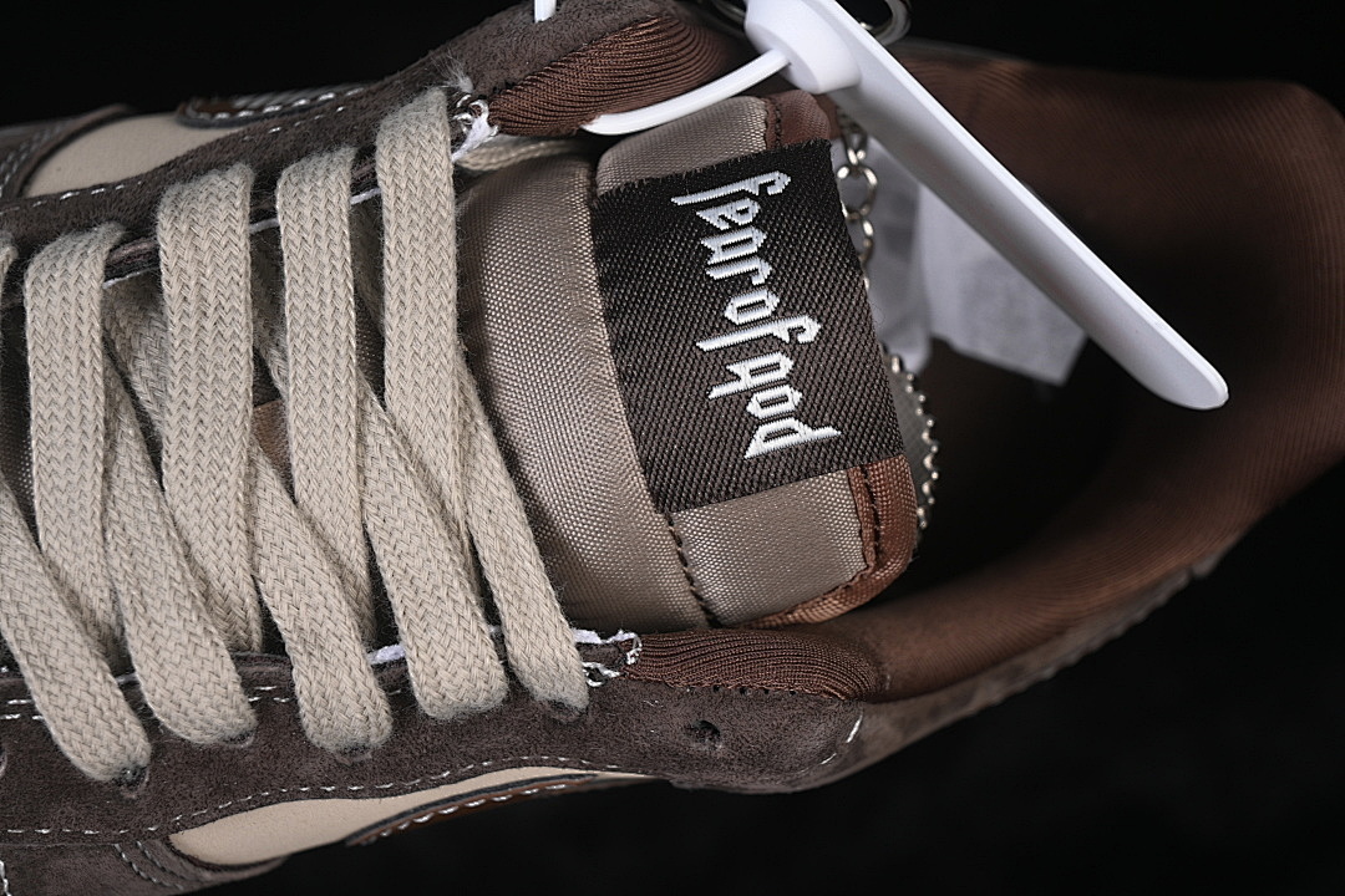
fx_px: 2802
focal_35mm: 75
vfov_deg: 18.2
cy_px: 448
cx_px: 672
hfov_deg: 27.0
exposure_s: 1/80
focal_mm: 50
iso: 160
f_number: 6.3
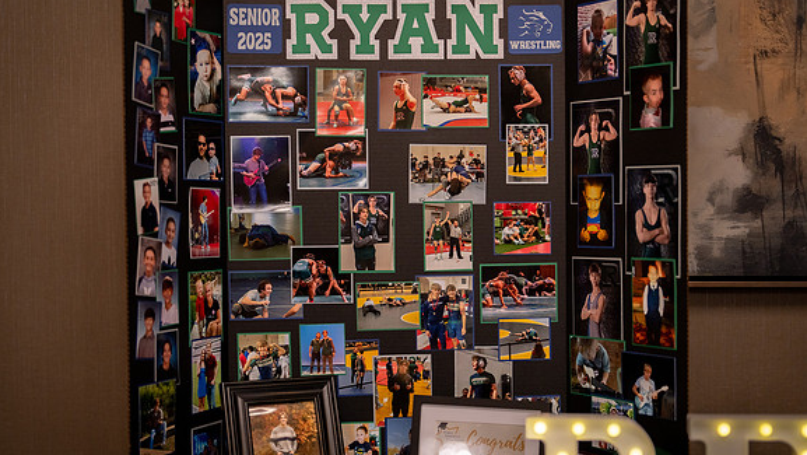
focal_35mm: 59
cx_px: 430
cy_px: 264
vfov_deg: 20.4
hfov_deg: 35.4
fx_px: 1263
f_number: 1.2
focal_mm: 50
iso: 500
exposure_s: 1/320
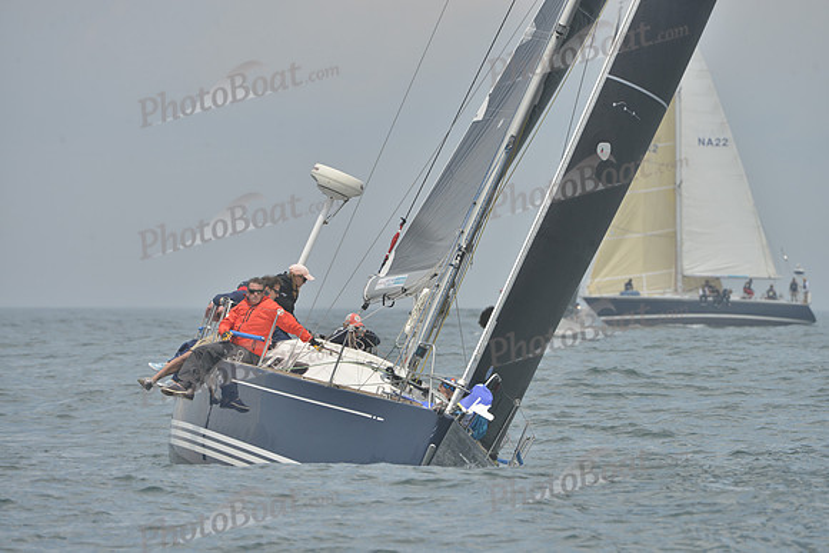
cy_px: 276
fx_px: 9213
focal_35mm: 400
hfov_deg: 5.2
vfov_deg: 3.4
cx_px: 414
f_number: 9
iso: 280
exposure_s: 1/800
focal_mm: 400
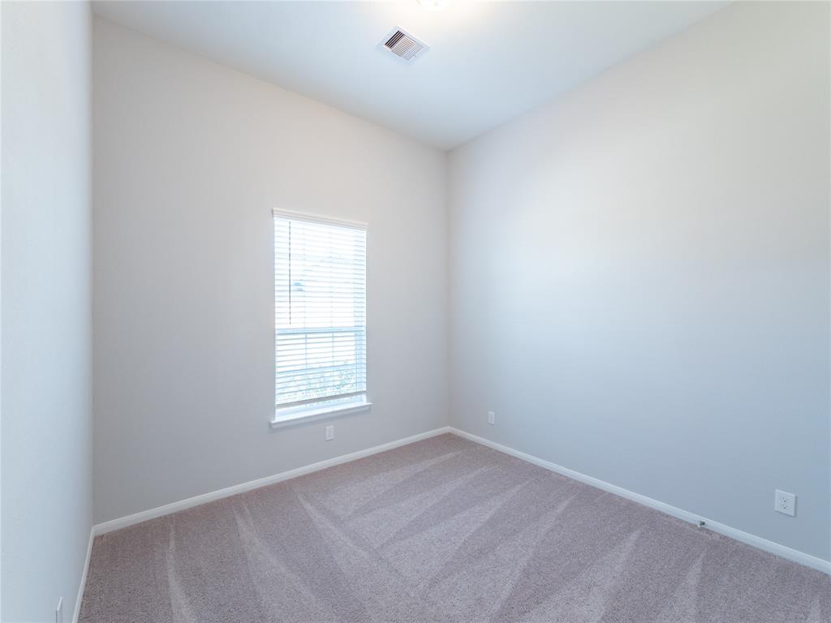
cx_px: 416
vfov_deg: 85.7
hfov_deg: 102.1
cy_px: 312
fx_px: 336
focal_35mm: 14
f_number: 8
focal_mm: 7
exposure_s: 1/4
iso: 200
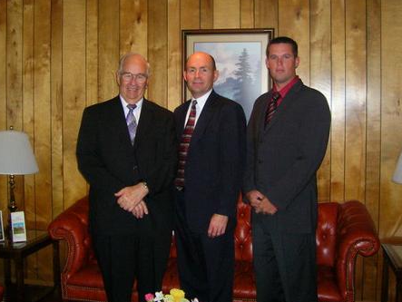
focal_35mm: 46
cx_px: 210
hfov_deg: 41.2
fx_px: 535
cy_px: 113
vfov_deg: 31.4
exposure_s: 1/60.1
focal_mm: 5.7
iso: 200
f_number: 2.9
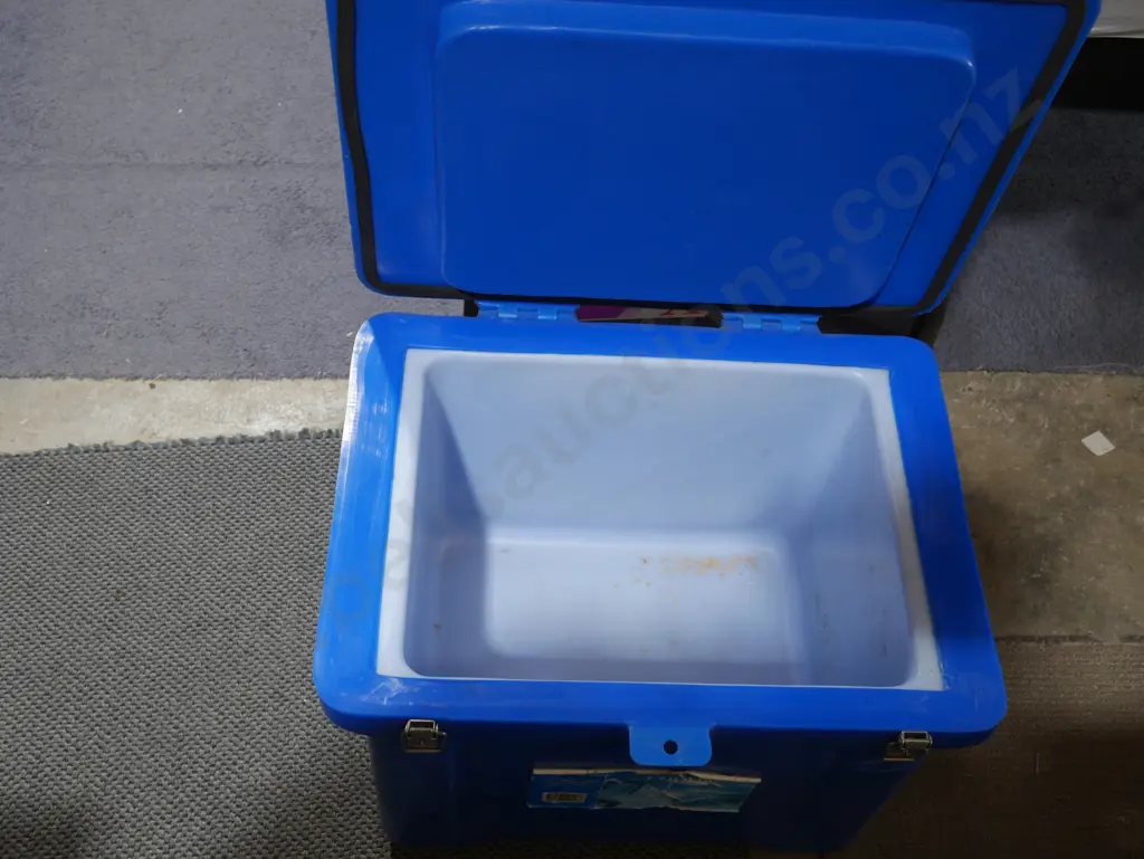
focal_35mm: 38
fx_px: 1256
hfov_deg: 49.0
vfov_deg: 37.8
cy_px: 430
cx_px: 572
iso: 400
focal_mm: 19
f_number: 4.1
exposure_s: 1/60
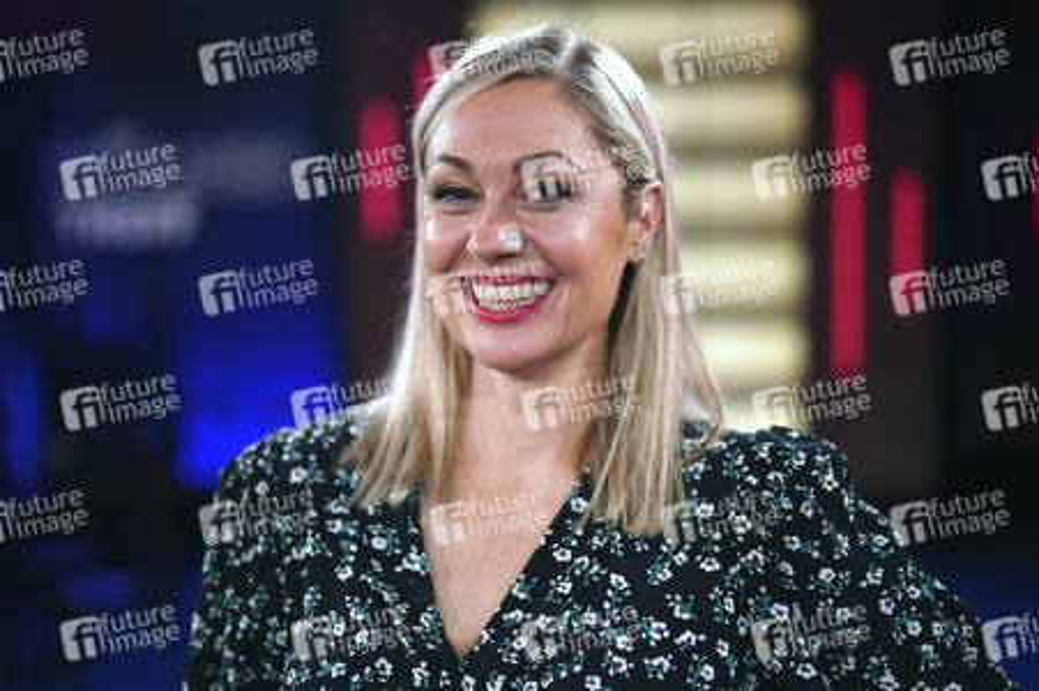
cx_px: 520
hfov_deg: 39.6
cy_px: 346
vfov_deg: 27.0
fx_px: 1442
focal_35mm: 50
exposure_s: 1/400
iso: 1000
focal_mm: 50
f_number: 1.8
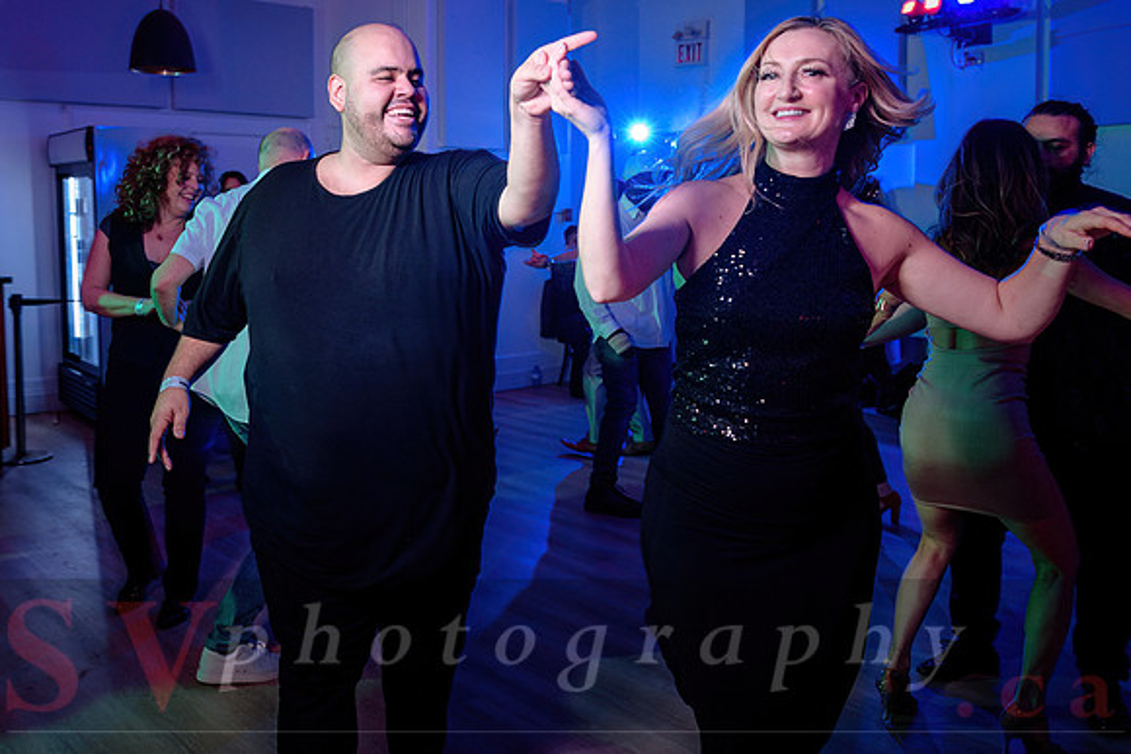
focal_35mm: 34
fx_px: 1084
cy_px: 290
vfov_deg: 38.2
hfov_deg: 54.6
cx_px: 434
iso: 800
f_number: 3.5
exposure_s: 1/60
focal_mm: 28
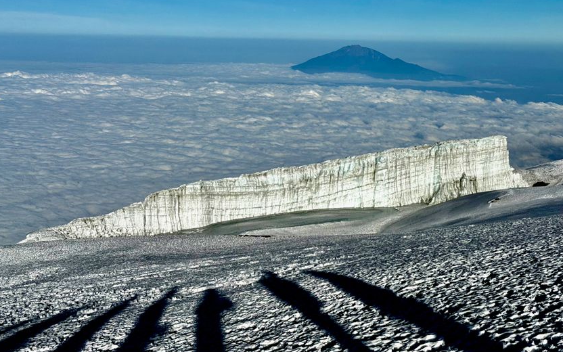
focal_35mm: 52
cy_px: 169
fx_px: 798
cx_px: 281
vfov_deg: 24.9
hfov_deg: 38.9
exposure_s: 1/20408
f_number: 1.78
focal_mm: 6.76
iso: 80
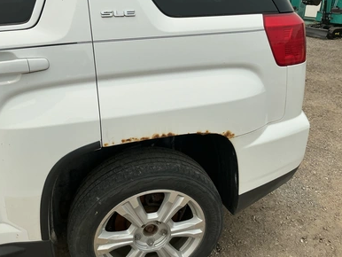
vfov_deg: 48.3
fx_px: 287
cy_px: 128
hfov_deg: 61.6
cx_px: 172
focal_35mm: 29
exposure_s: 1/2320
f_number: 1.8
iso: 25
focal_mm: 3
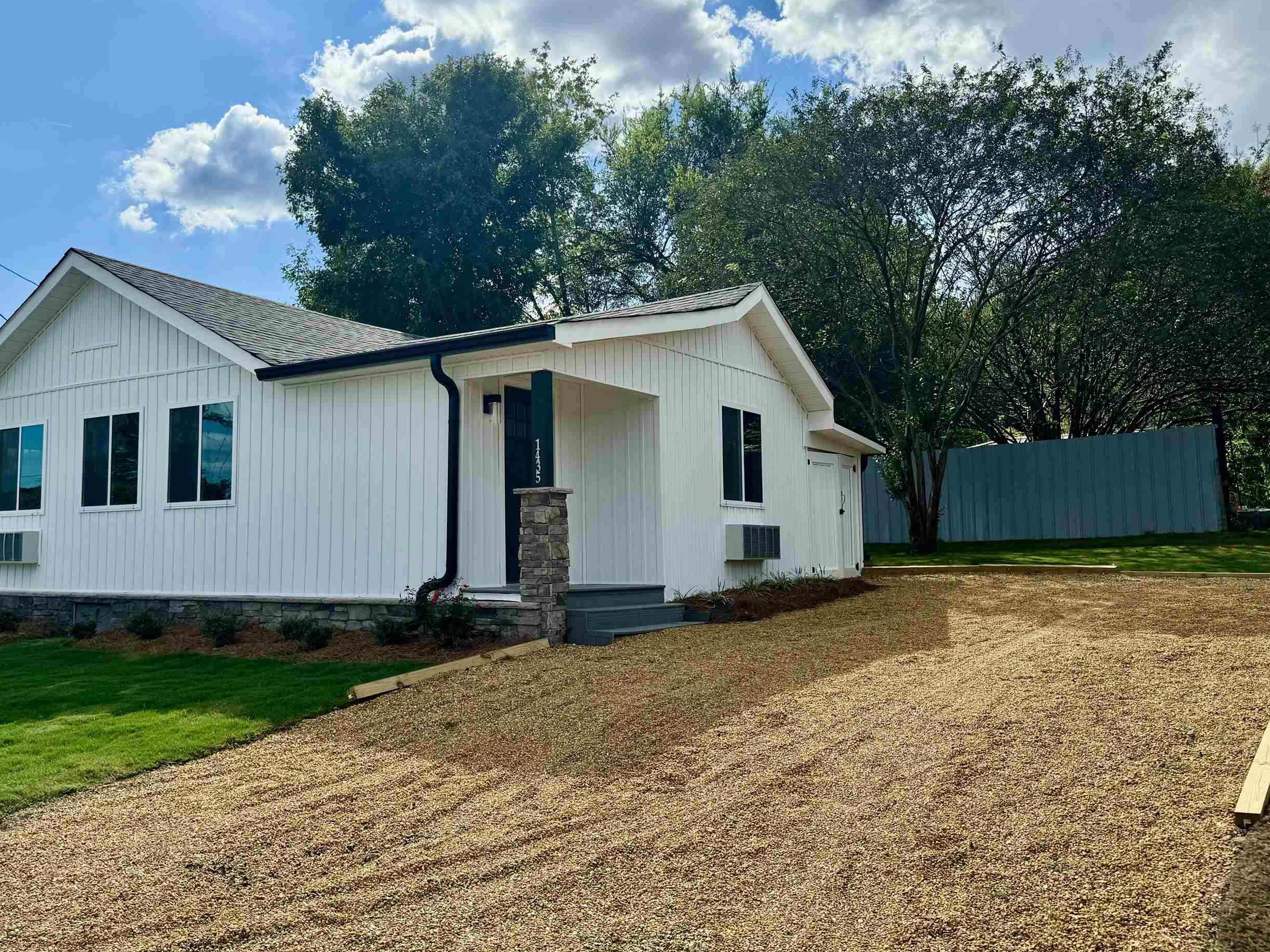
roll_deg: +0.0
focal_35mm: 30
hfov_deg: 59.6
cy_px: 452
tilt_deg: +4.8
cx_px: 518
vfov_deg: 46.8
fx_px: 1101
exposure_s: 1/5814
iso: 80
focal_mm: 6.76
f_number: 1.78
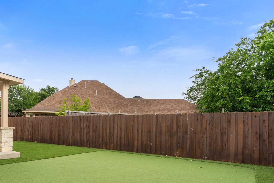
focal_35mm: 26
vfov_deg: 48.7
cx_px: 103
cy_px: 122
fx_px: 198
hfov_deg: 68.3
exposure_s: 1/40
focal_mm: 18
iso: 400
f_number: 10
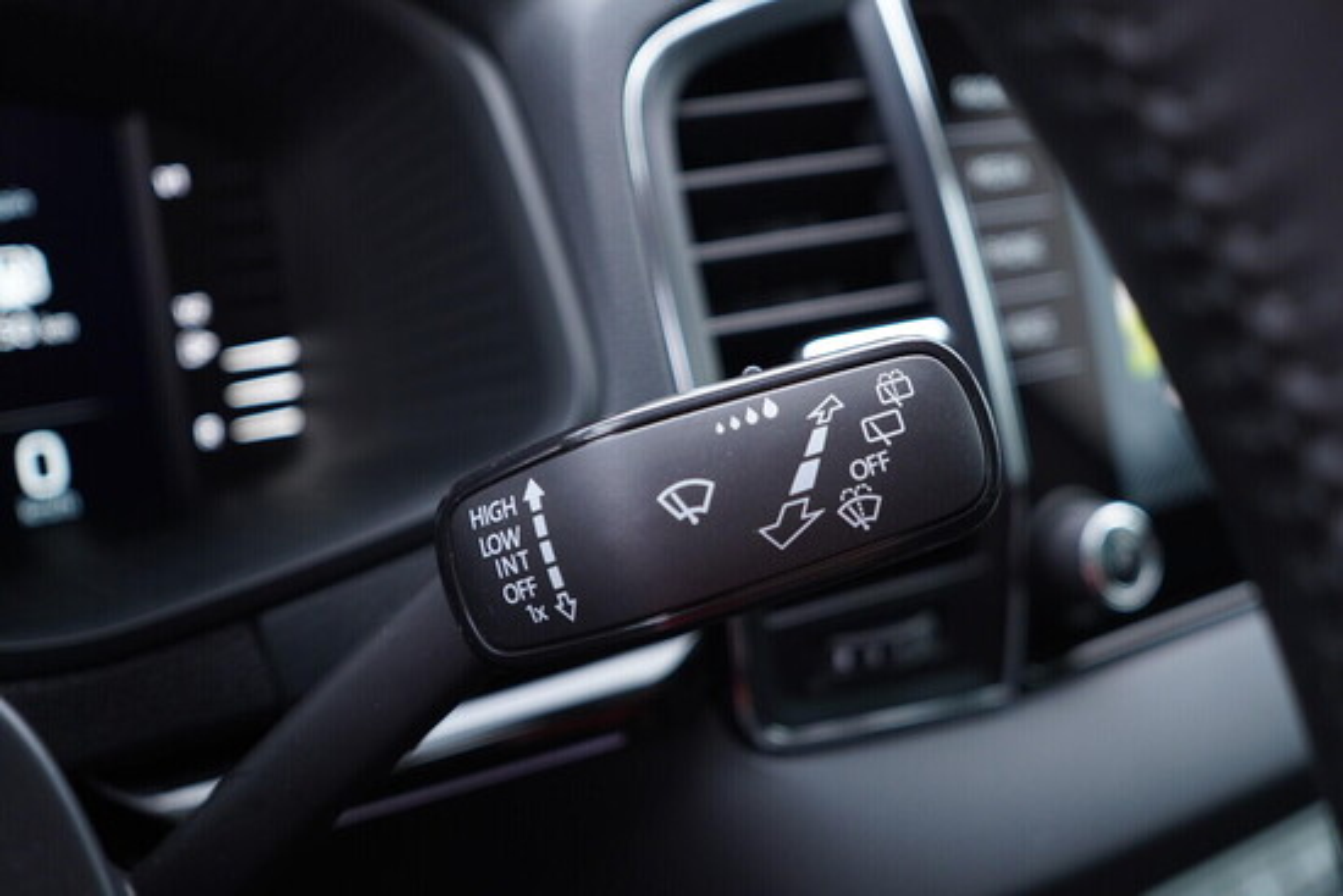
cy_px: 448
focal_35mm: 36
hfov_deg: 53.1
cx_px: 672
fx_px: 1343
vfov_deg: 36.9
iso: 400
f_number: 2.8
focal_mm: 24
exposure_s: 1/40
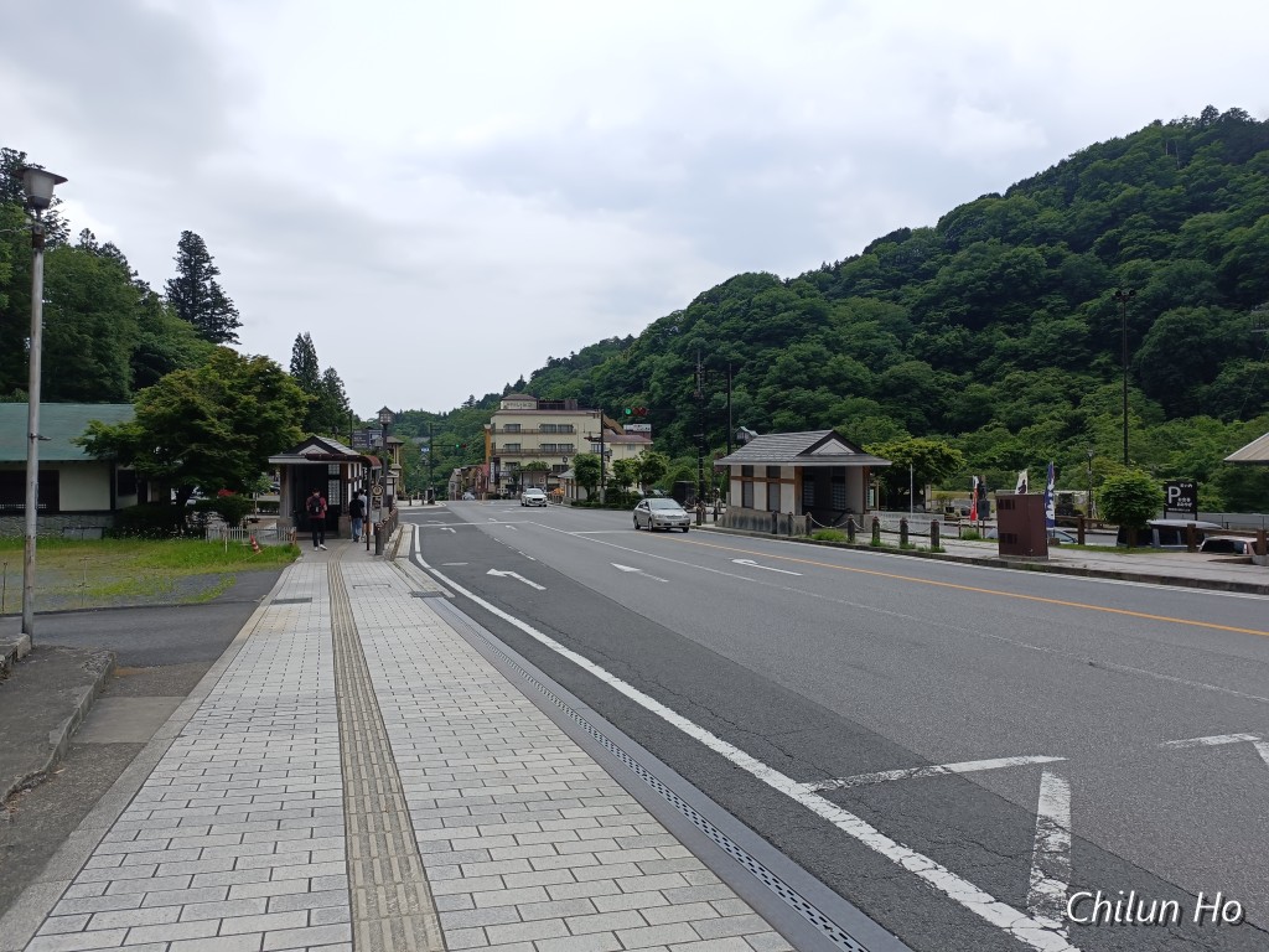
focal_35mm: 24
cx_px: 634
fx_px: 880
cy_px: 476
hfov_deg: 71.6
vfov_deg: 56.8
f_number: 1.65
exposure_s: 1/720
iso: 51
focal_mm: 6.14
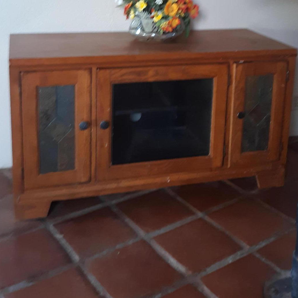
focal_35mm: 48
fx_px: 468
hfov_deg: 35.3
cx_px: 168
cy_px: 49
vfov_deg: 34.0
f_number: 1.7
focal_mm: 3.7
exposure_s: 1/24
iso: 200
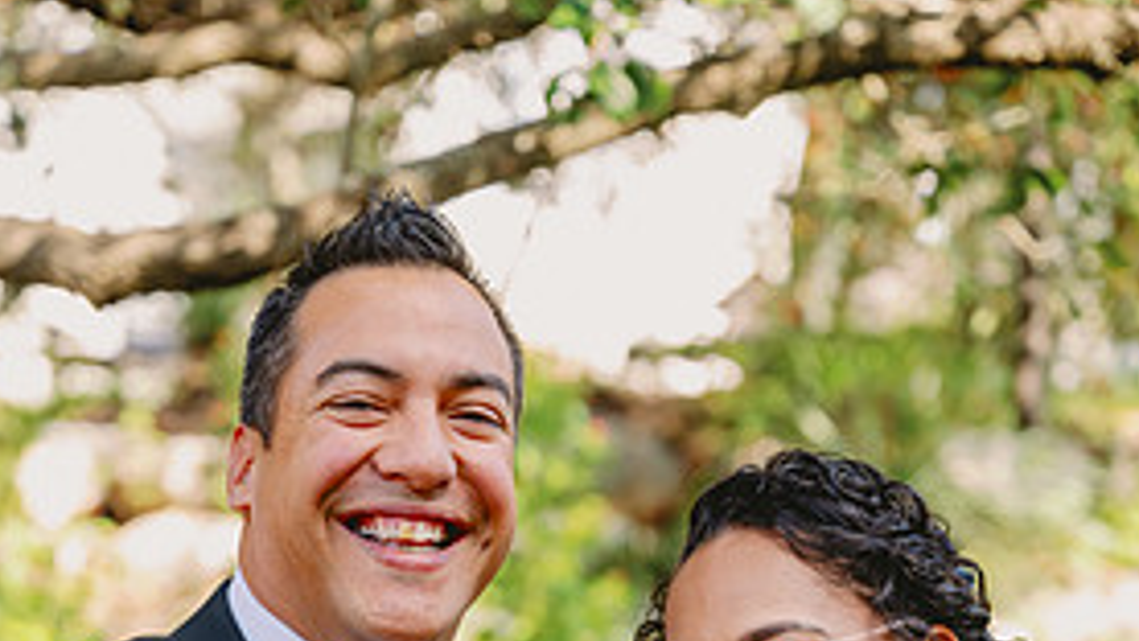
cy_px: 863
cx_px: 539
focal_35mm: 119
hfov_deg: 18.0
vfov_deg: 10.0
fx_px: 3595
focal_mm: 70
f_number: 3.5
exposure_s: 1/320
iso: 500
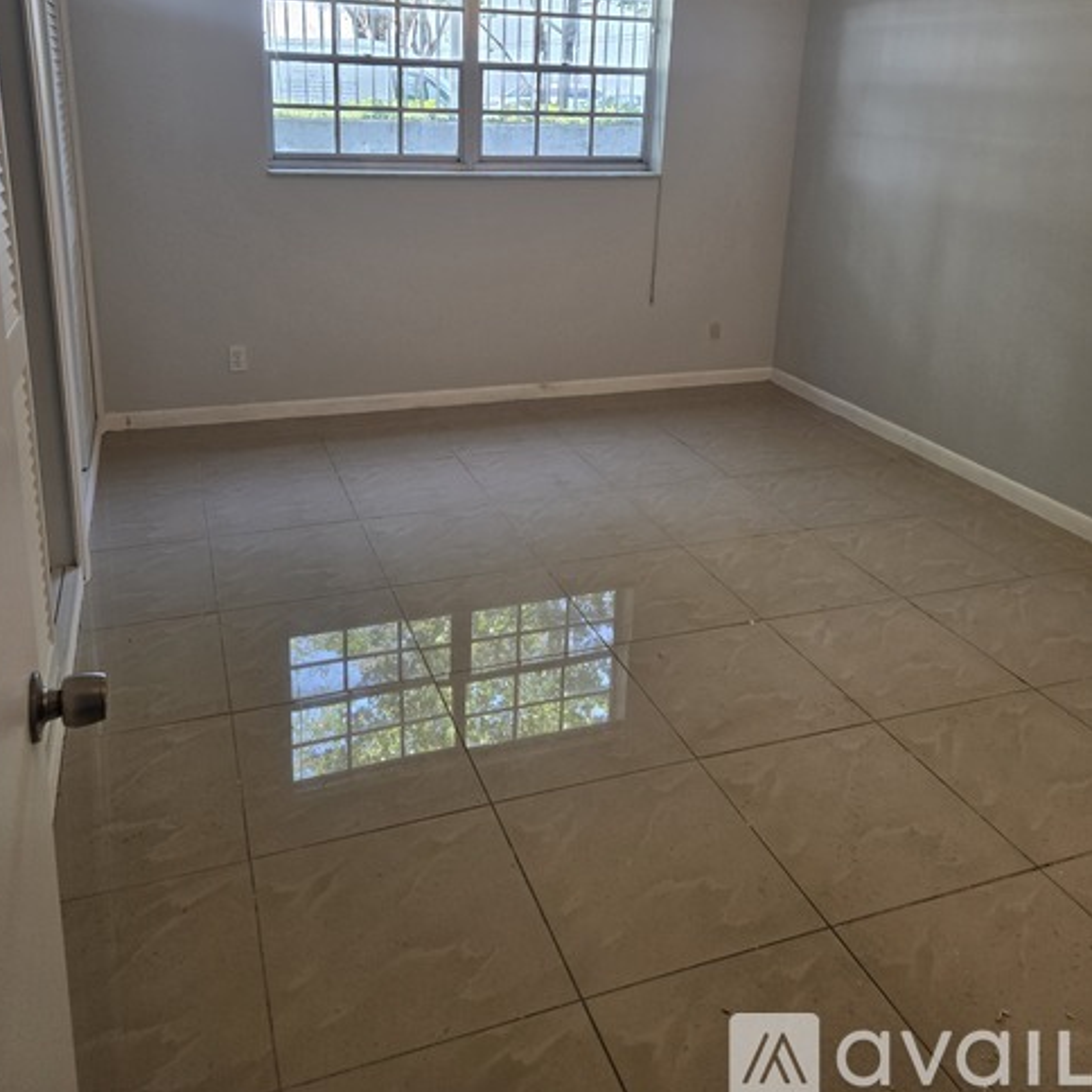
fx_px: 999
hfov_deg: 57.3
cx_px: 530
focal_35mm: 28
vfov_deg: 55.9
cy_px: 351
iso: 80
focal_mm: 5.4
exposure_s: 1/120
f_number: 1.8
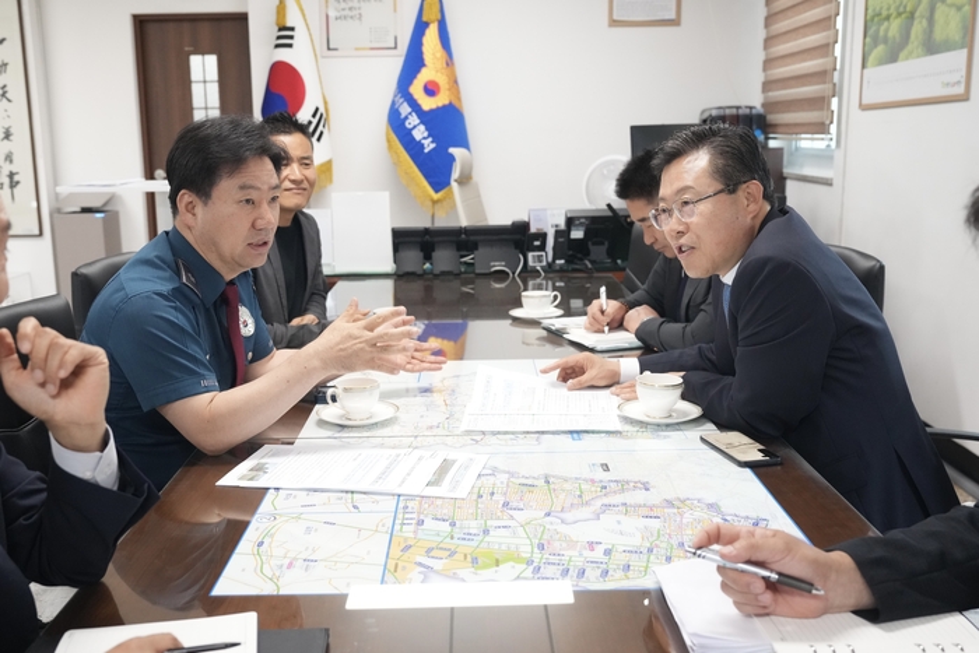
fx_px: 870
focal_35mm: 32
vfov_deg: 41.1
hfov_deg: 58.7
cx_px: 490
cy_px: 326
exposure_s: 1/200
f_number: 4
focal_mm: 32
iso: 3200
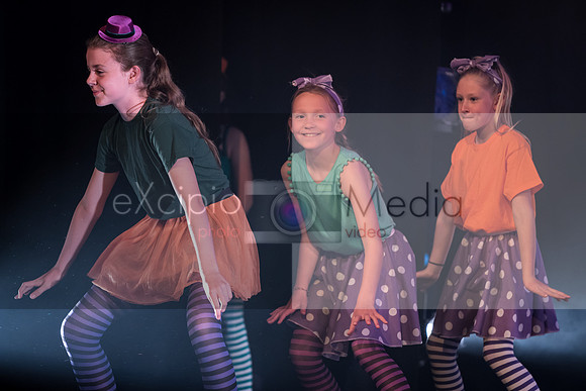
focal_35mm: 218
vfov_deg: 6.3
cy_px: 192
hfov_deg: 9.4
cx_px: 304
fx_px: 3549
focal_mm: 200
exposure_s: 1/125
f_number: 2.8
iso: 1000
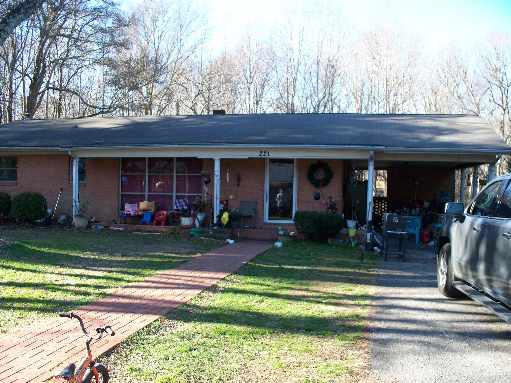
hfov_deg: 51.4
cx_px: 256
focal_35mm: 36
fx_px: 531
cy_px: 192
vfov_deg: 39.7
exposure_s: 1/125
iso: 64
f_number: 2.8
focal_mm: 7.54
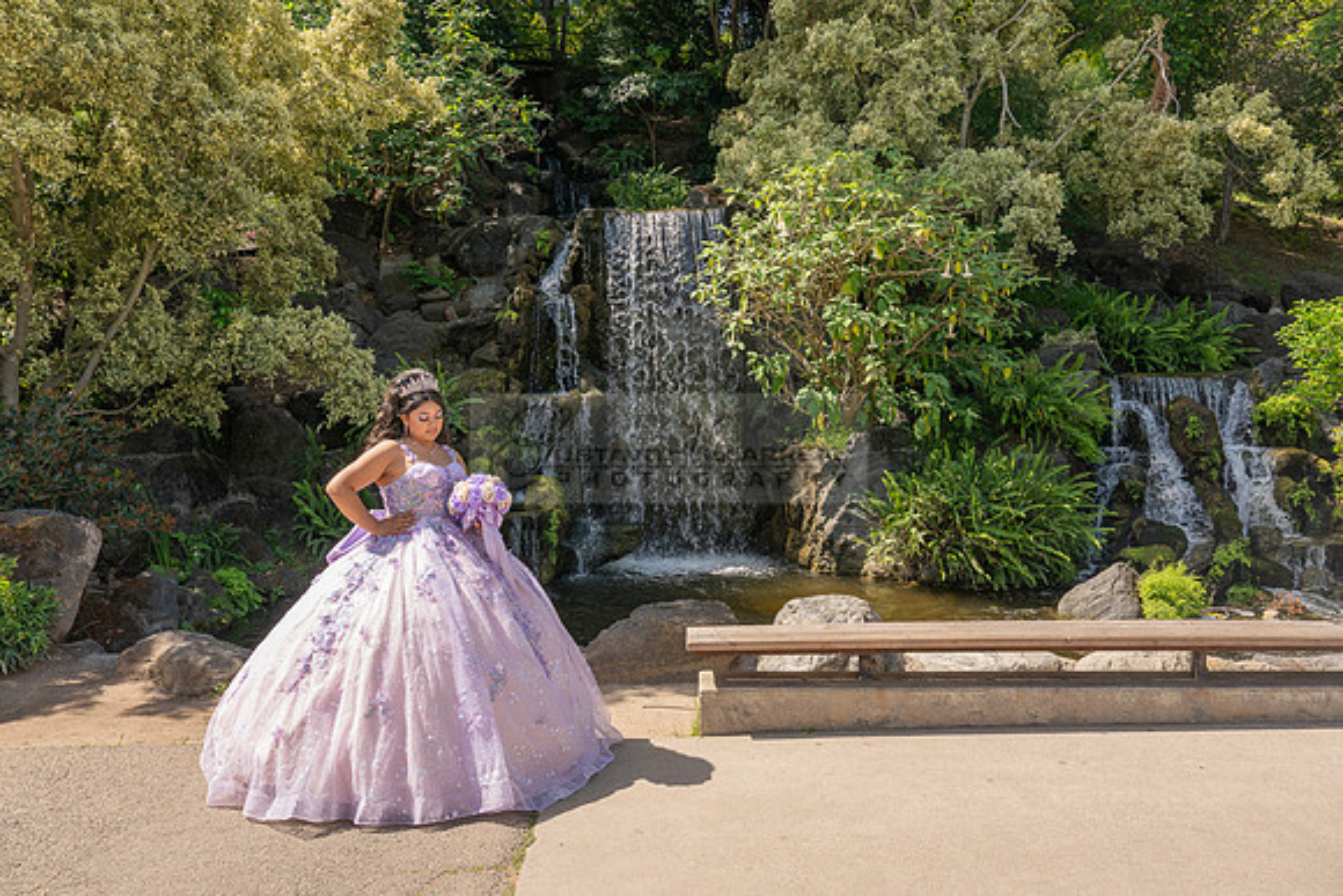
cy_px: 448
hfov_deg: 72.1
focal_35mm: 25
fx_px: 923
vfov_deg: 51.8
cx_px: 660
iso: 200
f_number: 9
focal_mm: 24
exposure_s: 1/200
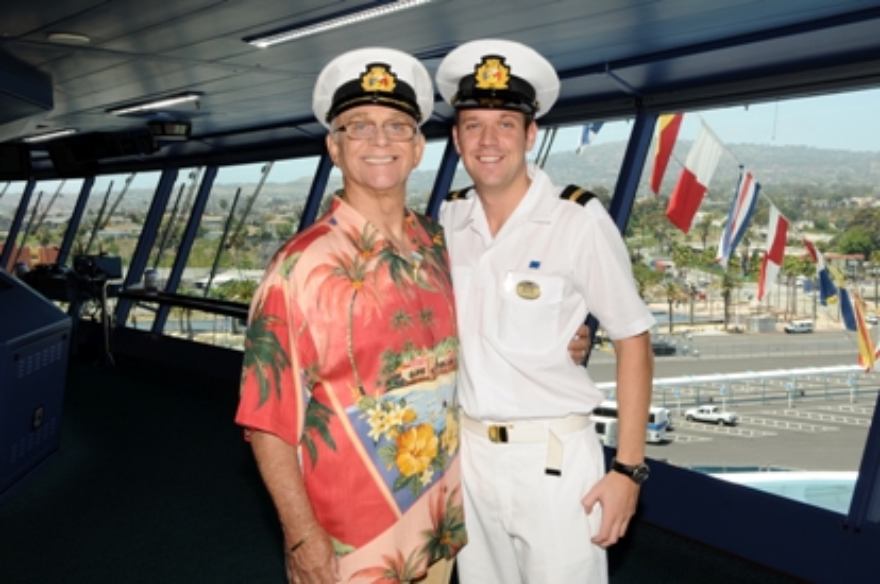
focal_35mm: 36
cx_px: 440
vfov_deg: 36.8
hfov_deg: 53.2
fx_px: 879
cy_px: 292
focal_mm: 24
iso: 200
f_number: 14
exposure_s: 1/60
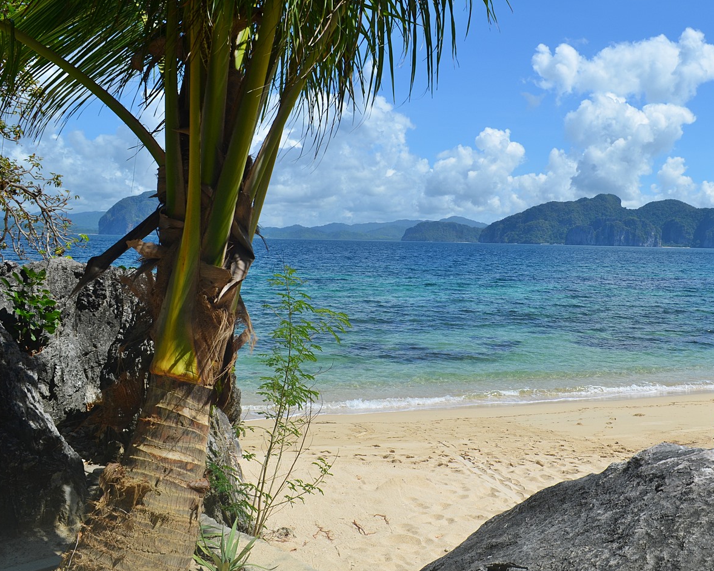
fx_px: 740
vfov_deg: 42.2
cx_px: 448
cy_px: 250
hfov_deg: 51.0
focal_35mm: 35
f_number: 9
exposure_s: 1/320
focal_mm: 18
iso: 100
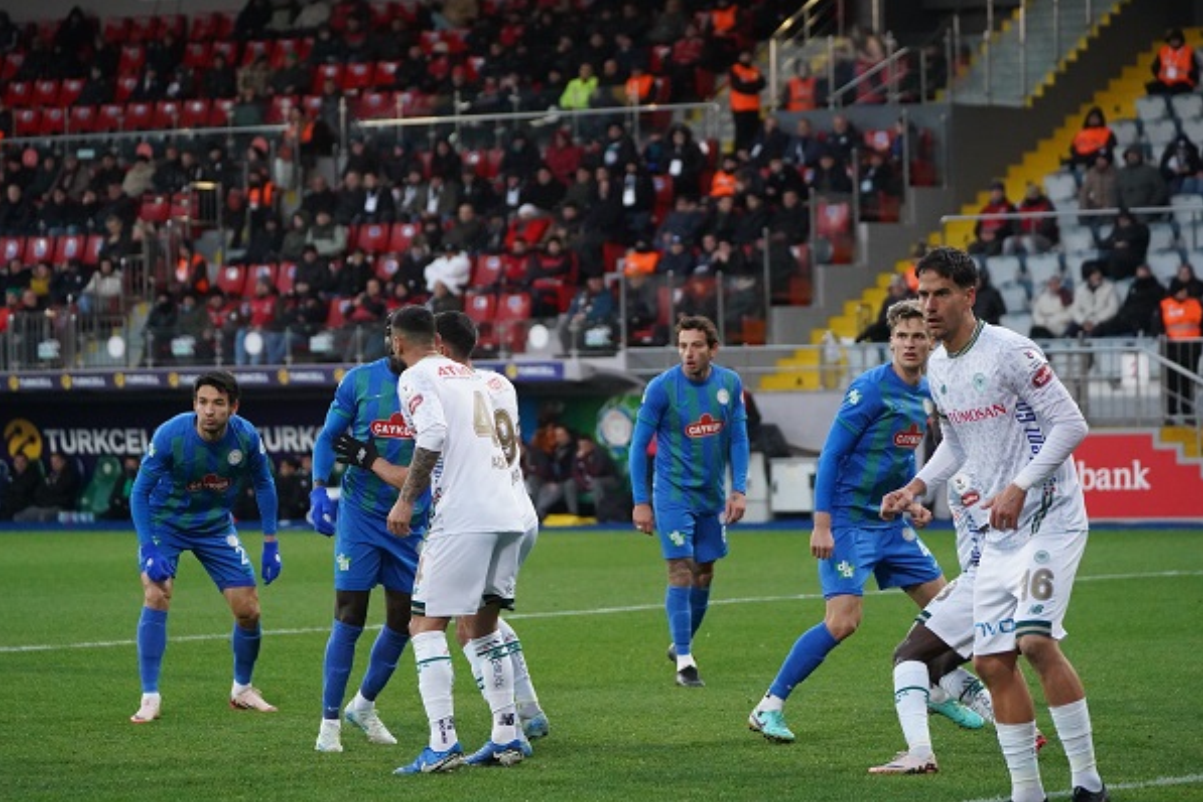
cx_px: 600
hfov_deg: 11.7
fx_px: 5881
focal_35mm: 176
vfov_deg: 7.8
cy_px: 401
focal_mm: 175
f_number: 5.6
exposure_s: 1/2000
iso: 10000
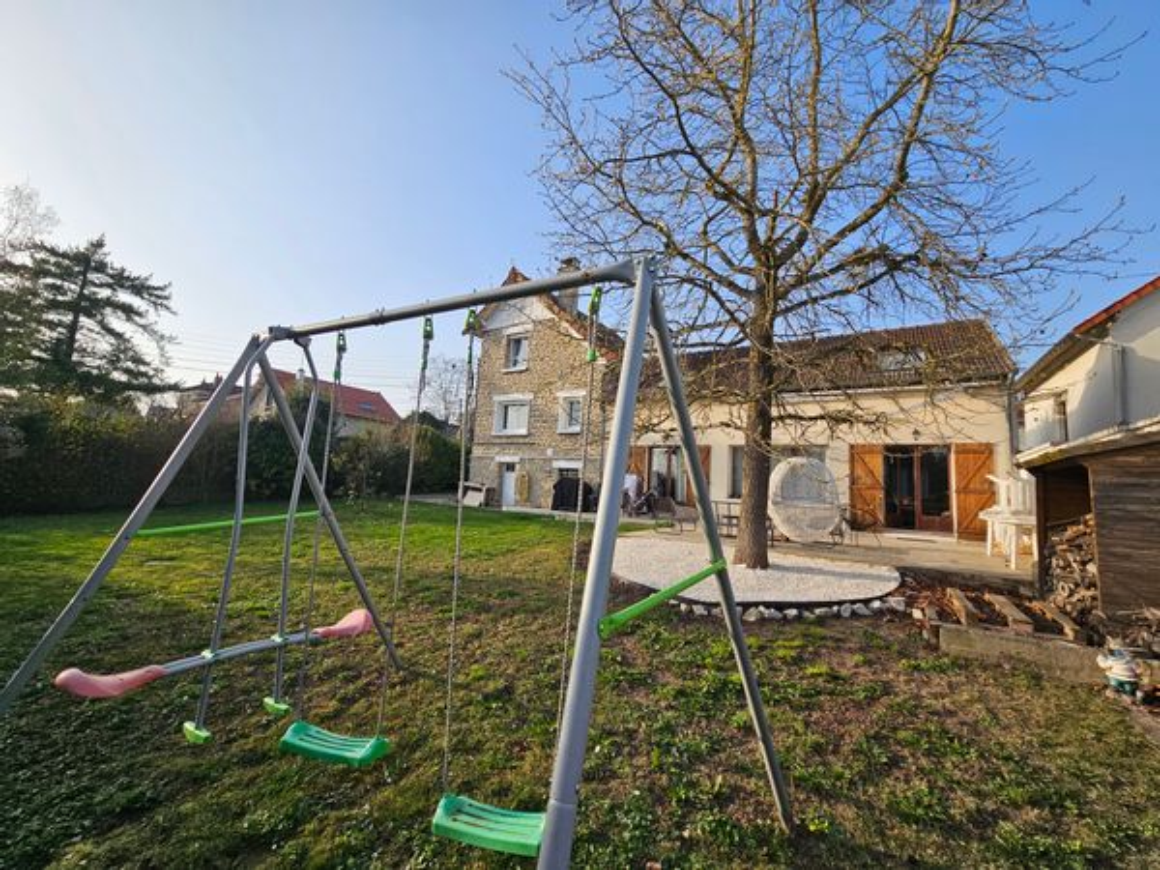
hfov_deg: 106.2
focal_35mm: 13
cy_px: 435
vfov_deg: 89.9
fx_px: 436
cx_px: 580
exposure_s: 1/1369
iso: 50
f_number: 2.2
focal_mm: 2.2
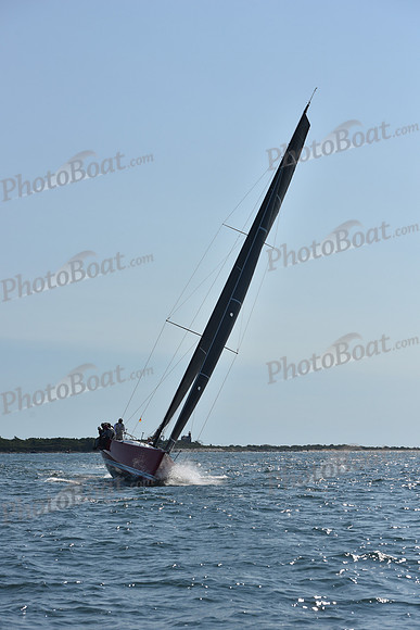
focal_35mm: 86
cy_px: 315
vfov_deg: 23.6
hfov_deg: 15.9
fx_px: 1504
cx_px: 210
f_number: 6.3
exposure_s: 1/3200
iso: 250
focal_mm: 86
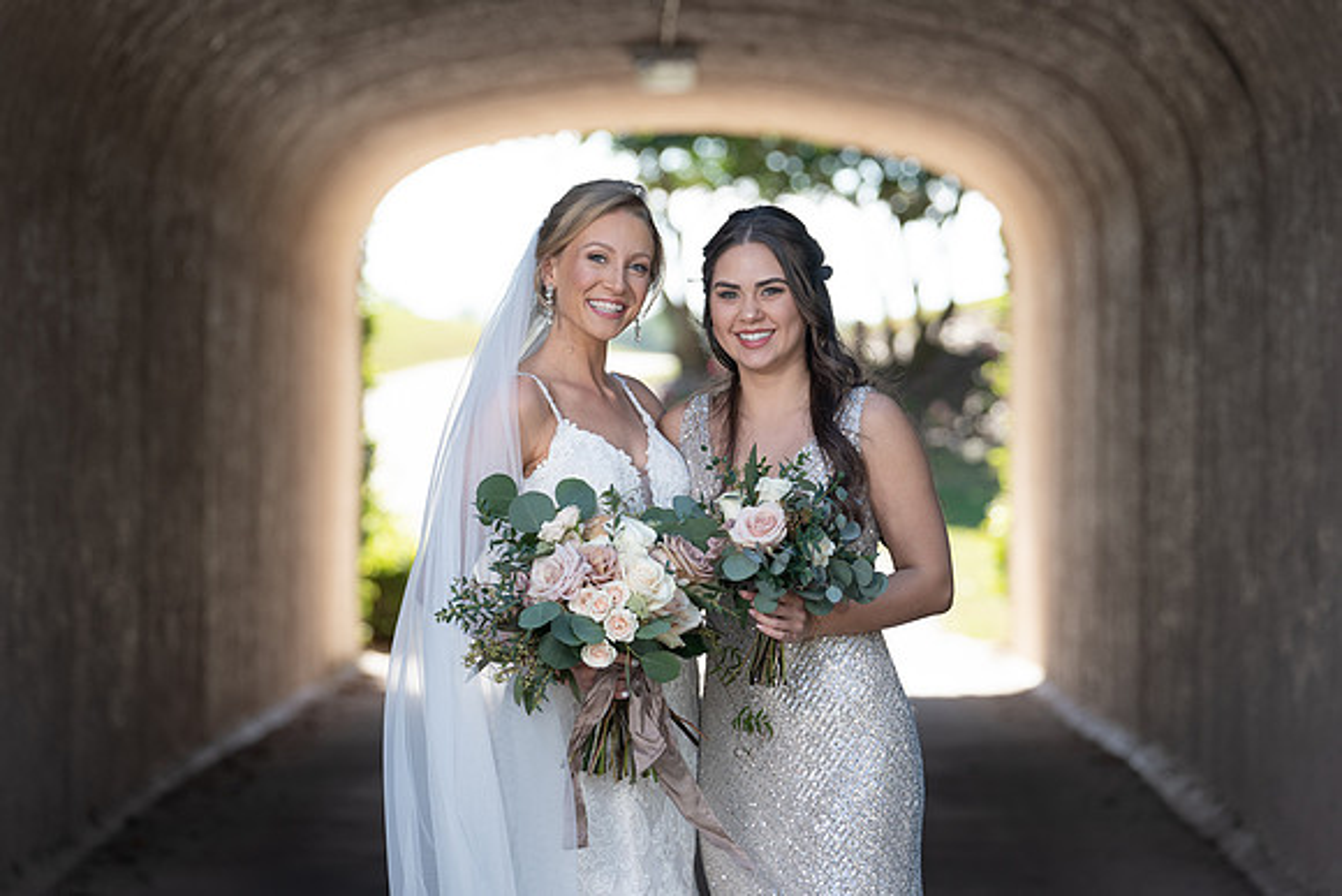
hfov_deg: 13.4
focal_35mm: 153
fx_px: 5694
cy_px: 423
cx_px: 674
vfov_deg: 9.0
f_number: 4
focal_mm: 139
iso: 100
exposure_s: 1/200
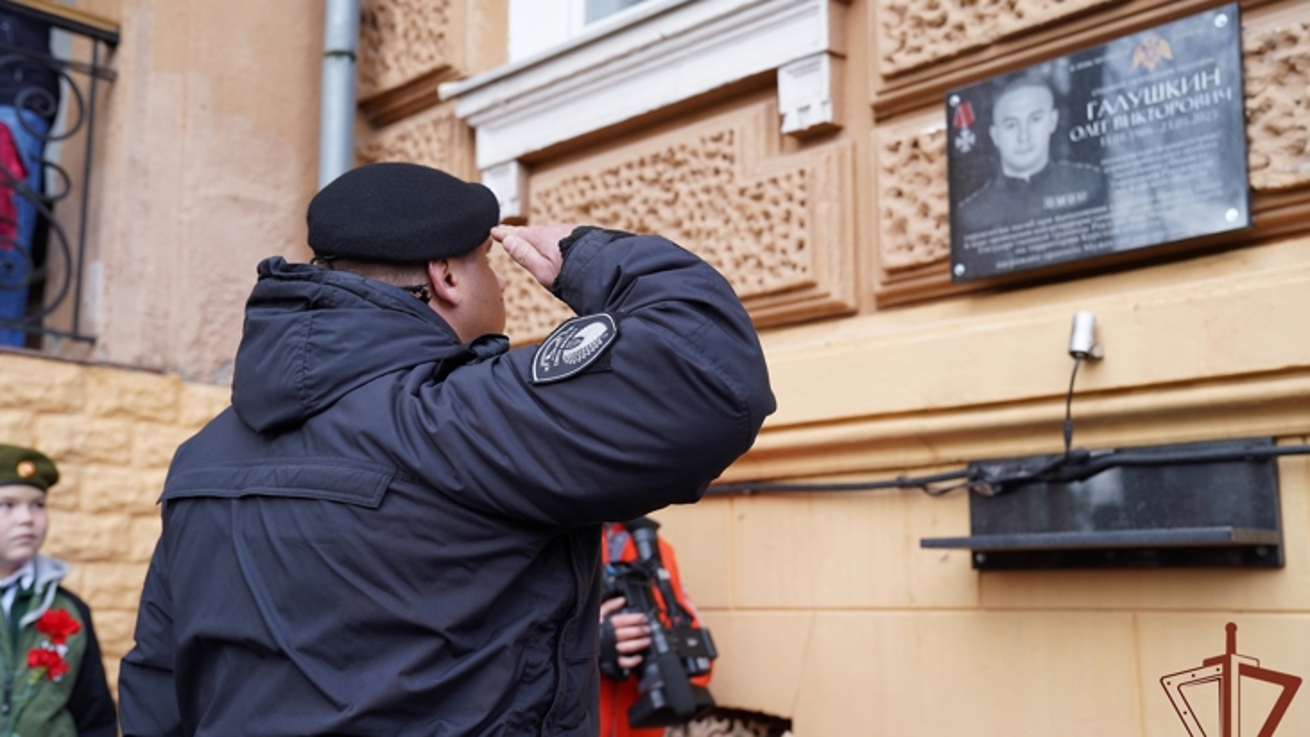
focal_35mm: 43
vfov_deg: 27.7
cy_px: 386
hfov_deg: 47.4
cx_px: 640
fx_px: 1493
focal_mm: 40
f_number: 3.5
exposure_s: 1/60
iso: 100
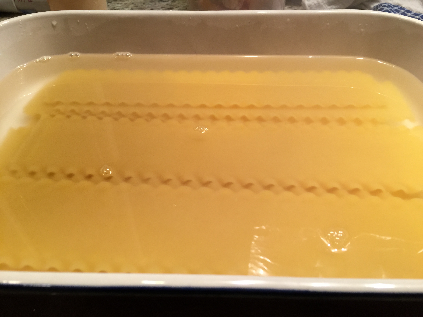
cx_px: 212
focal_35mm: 29
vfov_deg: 48.2
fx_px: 354
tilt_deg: -41.9
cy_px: 158
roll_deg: -0.1
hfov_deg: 61.7
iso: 50
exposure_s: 1/30
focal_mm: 4.15
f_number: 2.2
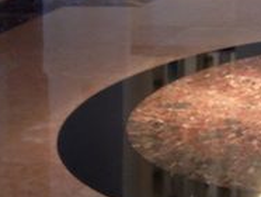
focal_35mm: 124
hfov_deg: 14.1
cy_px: -163
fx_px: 936
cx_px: 467
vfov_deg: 11.1
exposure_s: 1/20
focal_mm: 4.12
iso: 80
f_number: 2.4
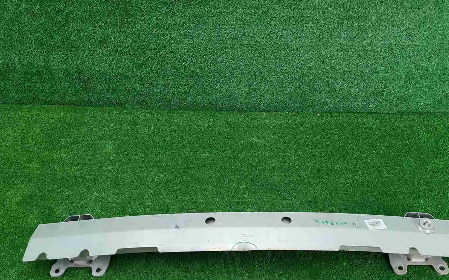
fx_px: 392
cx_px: 245
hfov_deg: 59.6
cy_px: 189
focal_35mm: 32
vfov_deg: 38.9
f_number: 1.8
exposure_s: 1/50
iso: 117
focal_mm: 5.4
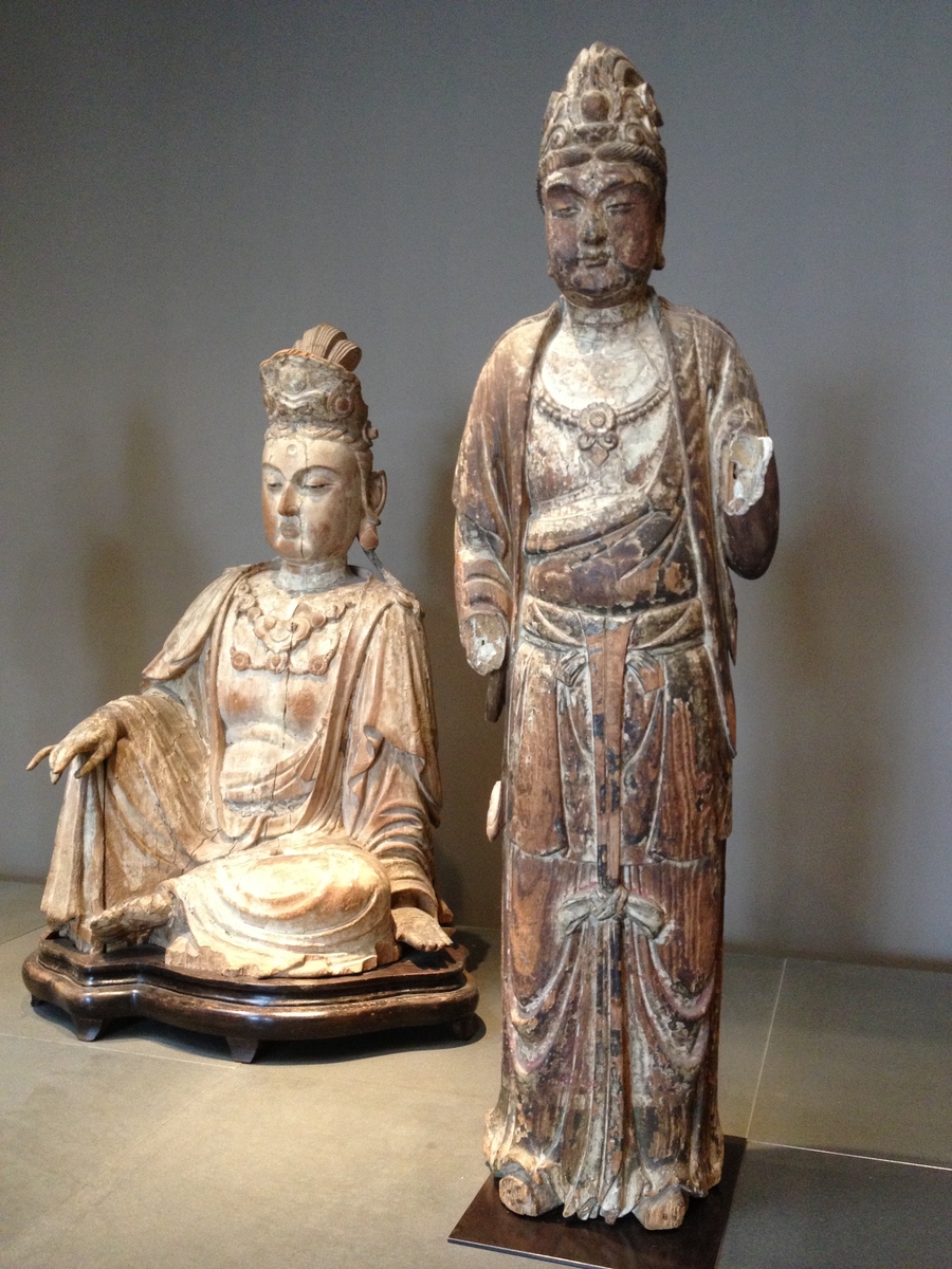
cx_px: 476
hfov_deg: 40.7
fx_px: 1283
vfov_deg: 52.6
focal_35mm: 35
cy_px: 634
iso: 250
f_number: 2.4
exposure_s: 1/20
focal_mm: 4.28
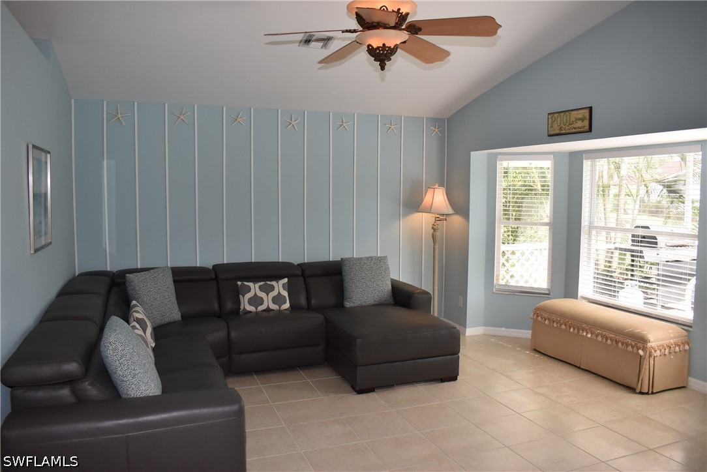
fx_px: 531
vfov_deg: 48.0
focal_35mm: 27
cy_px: 236
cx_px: 354
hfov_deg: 67.4
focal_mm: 18
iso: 720
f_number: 5
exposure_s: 1/200
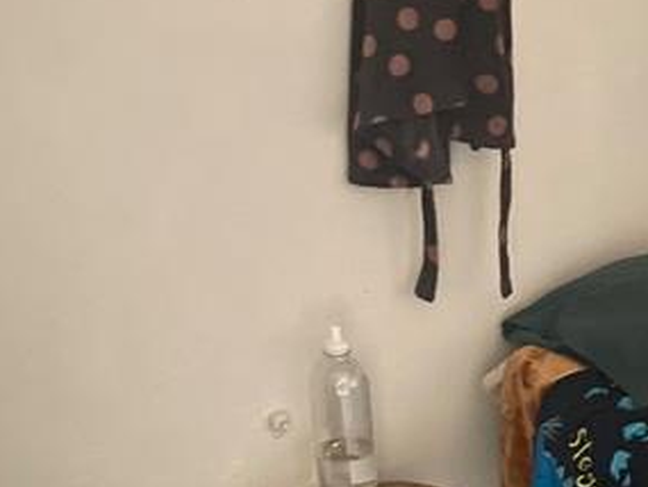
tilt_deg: -25.6
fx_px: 1367
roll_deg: +0.2
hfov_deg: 26.1
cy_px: 448
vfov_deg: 19.8
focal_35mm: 73
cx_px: 541
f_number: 1.8
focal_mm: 4.25
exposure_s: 1/10
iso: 500
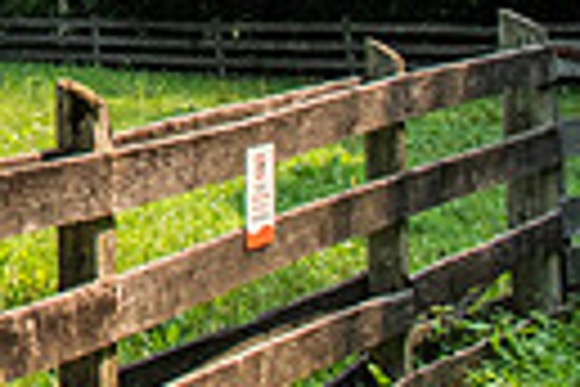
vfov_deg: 10.5
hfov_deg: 14.9
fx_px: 1869
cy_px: -464
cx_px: -527
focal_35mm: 116
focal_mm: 24
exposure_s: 1/2500
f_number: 4
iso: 320
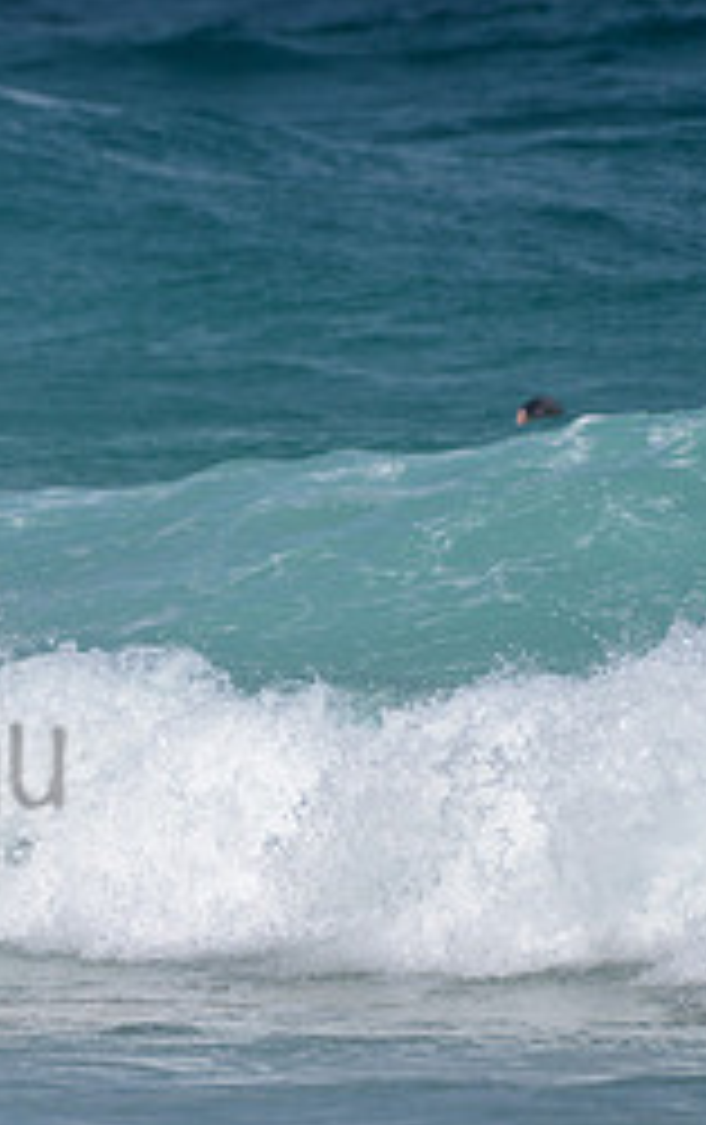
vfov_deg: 1.4
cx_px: -199
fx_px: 44424
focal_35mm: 1448
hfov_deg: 0.9
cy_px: 536
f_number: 5.6
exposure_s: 1/2000
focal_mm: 500
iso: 80
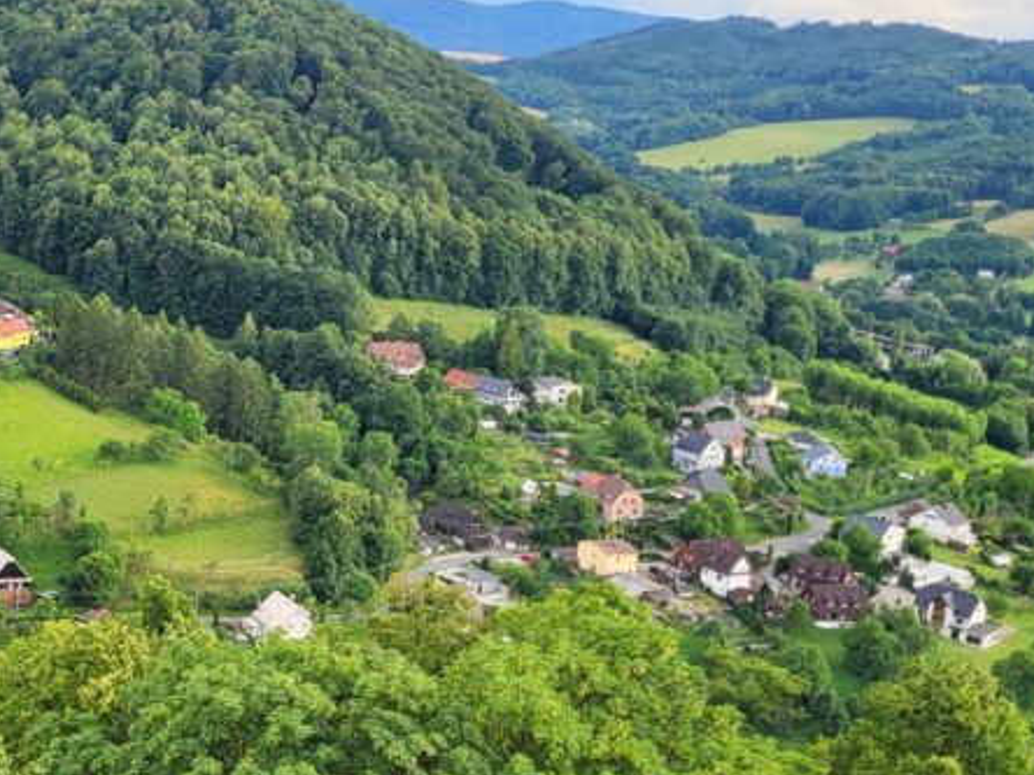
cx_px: -19
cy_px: 442
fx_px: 1792
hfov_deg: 29.8
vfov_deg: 24.4
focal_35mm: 60
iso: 40
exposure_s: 1/375
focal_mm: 5.4
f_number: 1.8
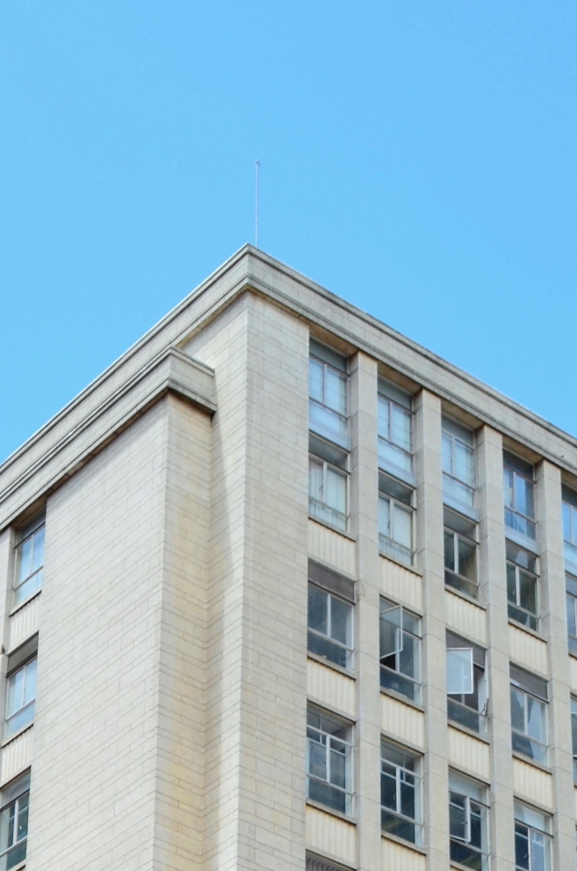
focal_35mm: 92
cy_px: 1188
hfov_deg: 14.8
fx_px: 2222
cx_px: 191
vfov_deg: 20.0
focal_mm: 20
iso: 180
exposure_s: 1/125
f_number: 11
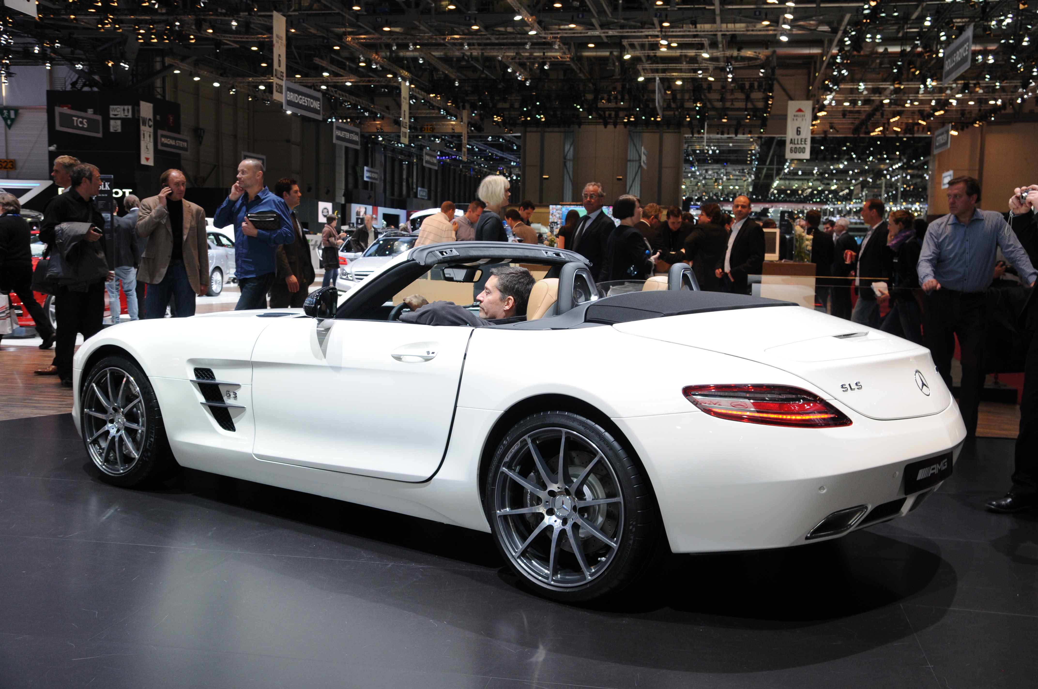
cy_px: 344
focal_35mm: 39
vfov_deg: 34.1
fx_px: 1123
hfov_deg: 49.6
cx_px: 519
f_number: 6.7
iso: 400
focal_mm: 26
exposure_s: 1/180
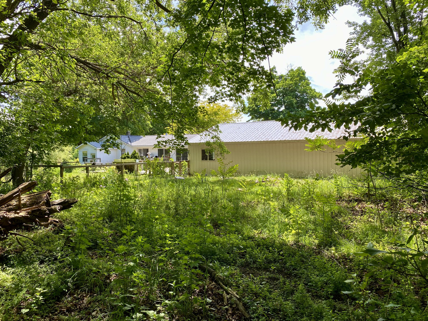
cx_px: 214
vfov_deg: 53.1
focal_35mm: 26
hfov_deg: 67.3
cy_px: 160
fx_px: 321
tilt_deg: -1.7
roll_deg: -2.1
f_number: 1.8
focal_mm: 4.25
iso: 32
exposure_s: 1/495
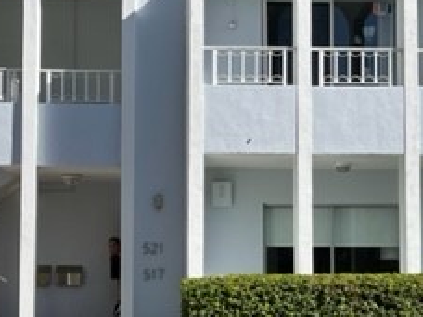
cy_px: 213
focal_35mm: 73
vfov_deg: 20.1
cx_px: 210
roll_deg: -0.3
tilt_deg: +3.6
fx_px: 892
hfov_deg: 26.7
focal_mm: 5.1
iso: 32
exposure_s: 1/4902
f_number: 1.6
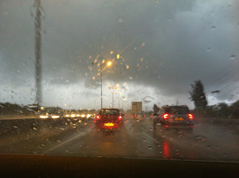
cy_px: 89
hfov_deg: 52.7
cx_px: 120
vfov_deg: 40.6
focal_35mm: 35
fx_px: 241
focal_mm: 3.85
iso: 80
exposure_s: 1/15
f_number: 2.8
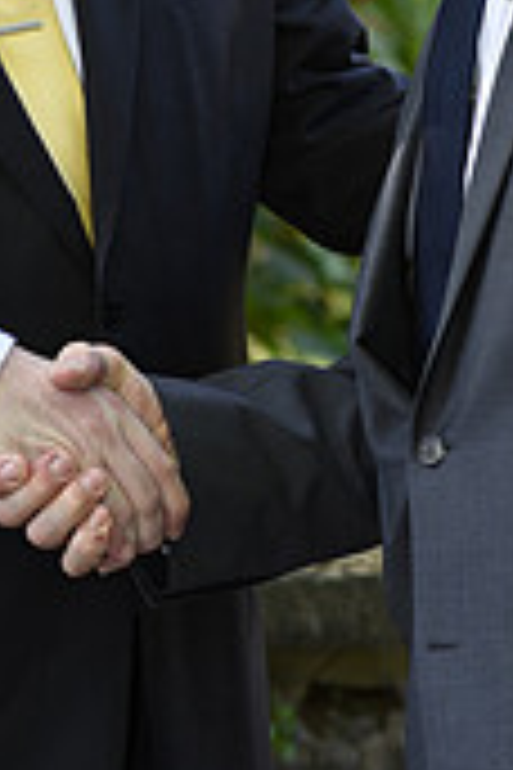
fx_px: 6156
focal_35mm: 288
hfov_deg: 4.8
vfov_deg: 7.1
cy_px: -32
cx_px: 97
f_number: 4.5
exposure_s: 1/200
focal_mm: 85
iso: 500
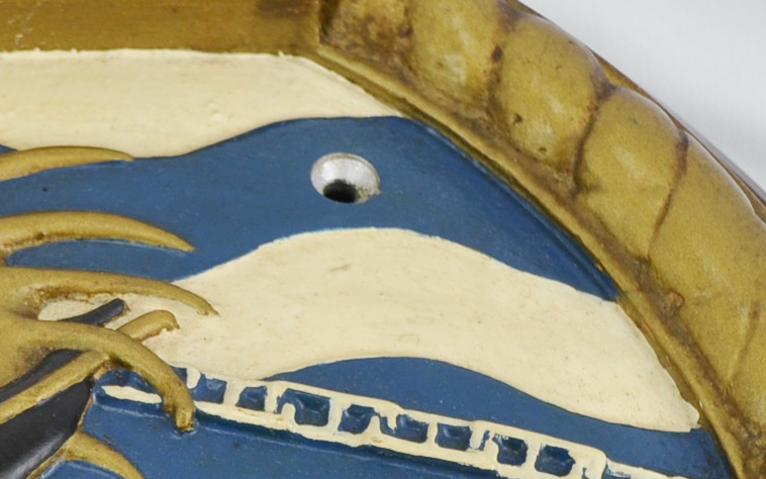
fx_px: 4969
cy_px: 584
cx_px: -128
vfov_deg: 5.5
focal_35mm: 238
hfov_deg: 8.7
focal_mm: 48
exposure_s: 1/100
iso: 400
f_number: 5
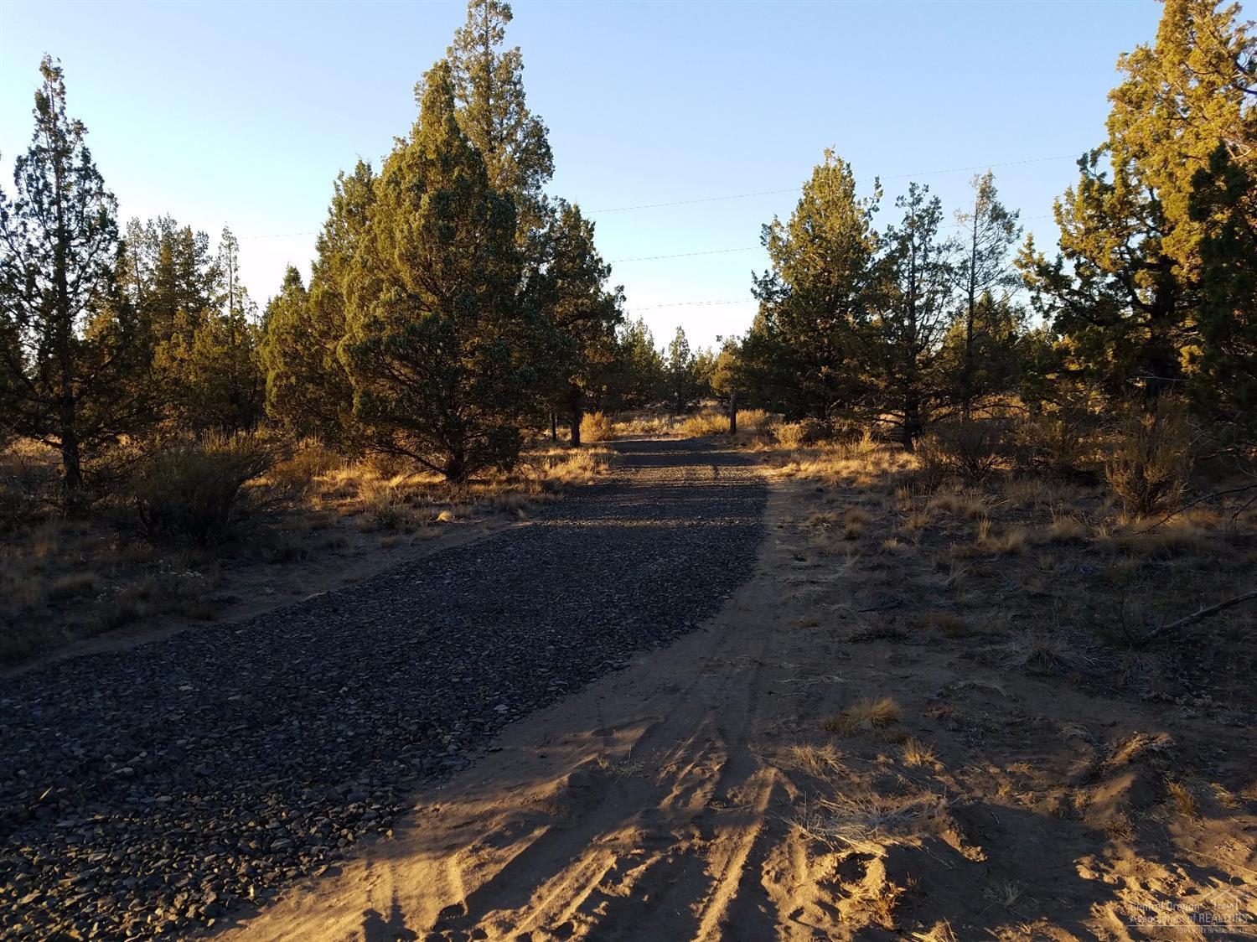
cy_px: 471
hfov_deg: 67.3
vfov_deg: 53.0
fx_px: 944
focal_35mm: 26
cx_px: 628
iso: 50
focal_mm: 4.2
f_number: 1.7
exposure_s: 1/528
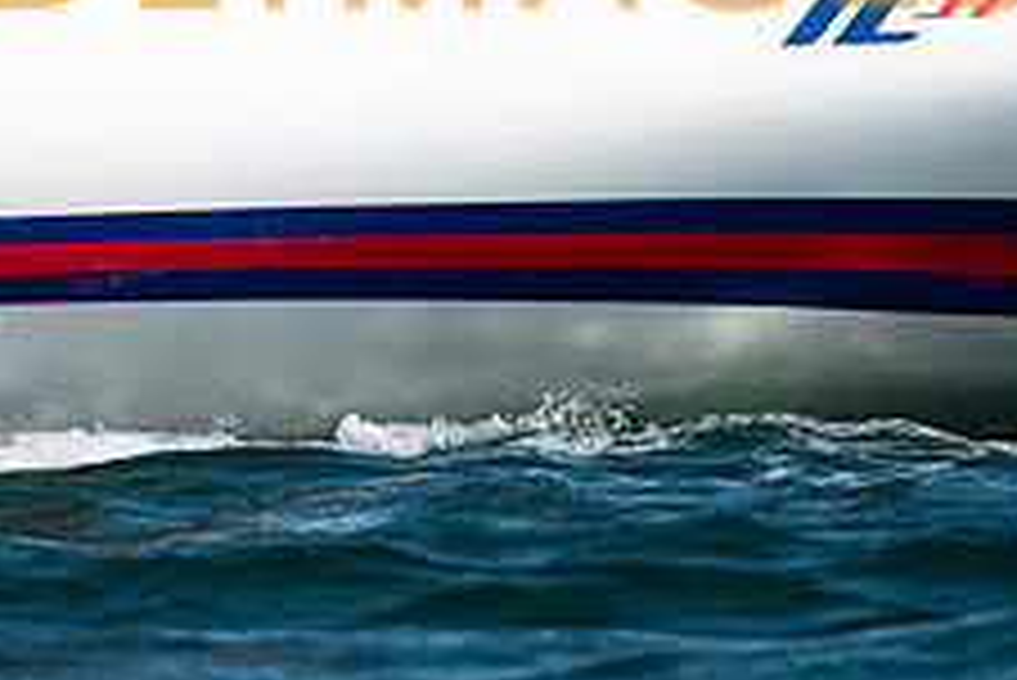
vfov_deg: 0.9
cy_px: -83
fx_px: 43531
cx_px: 292
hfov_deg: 1.3
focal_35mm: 1540
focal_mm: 400
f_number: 5
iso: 320
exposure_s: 1/3200
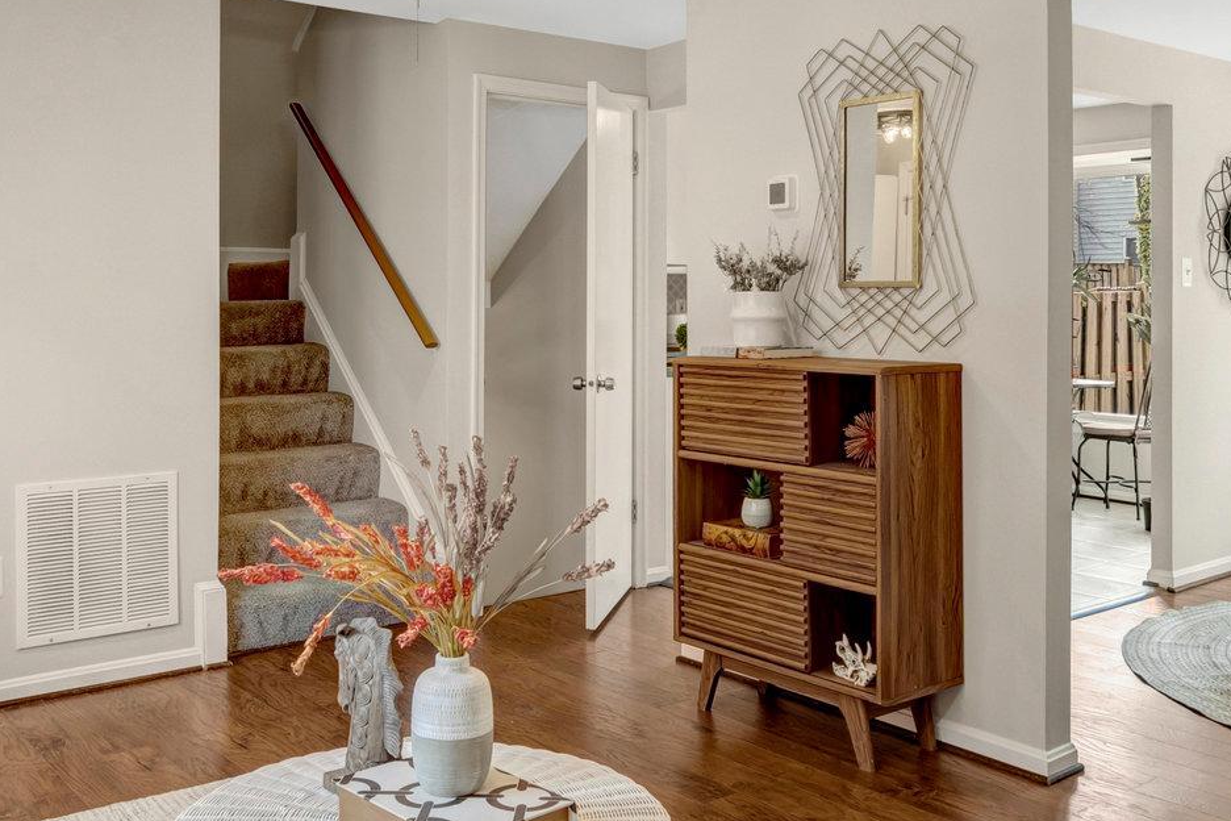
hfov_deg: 54.4
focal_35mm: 35
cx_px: 587
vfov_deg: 37.8
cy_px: 353
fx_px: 1197
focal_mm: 16
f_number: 8
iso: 1250
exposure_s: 1/60
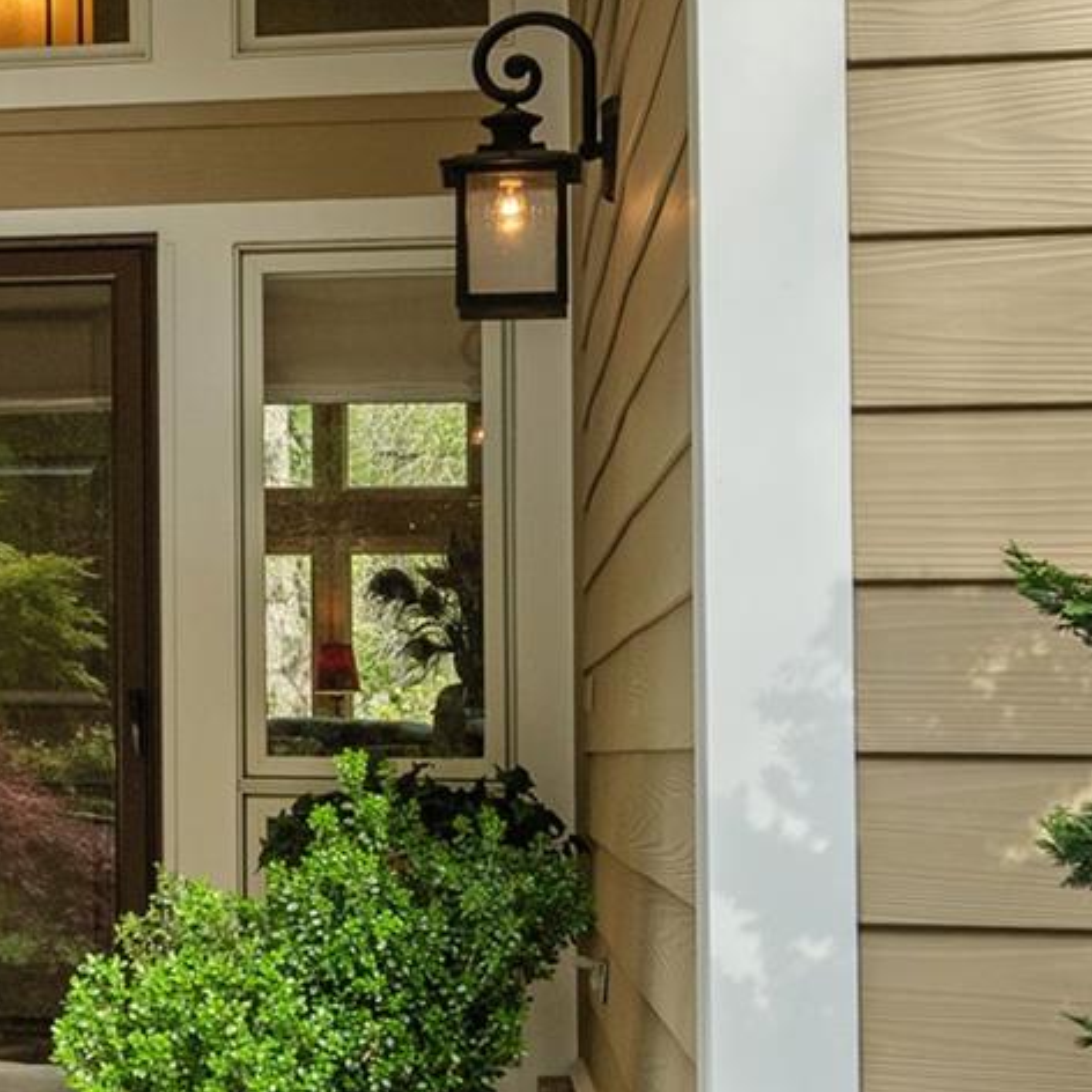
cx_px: -574
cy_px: 600
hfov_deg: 20.4
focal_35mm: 72
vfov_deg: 24.0
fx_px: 2564
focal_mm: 19.5
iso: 250
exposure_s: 1/250
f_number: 7.1
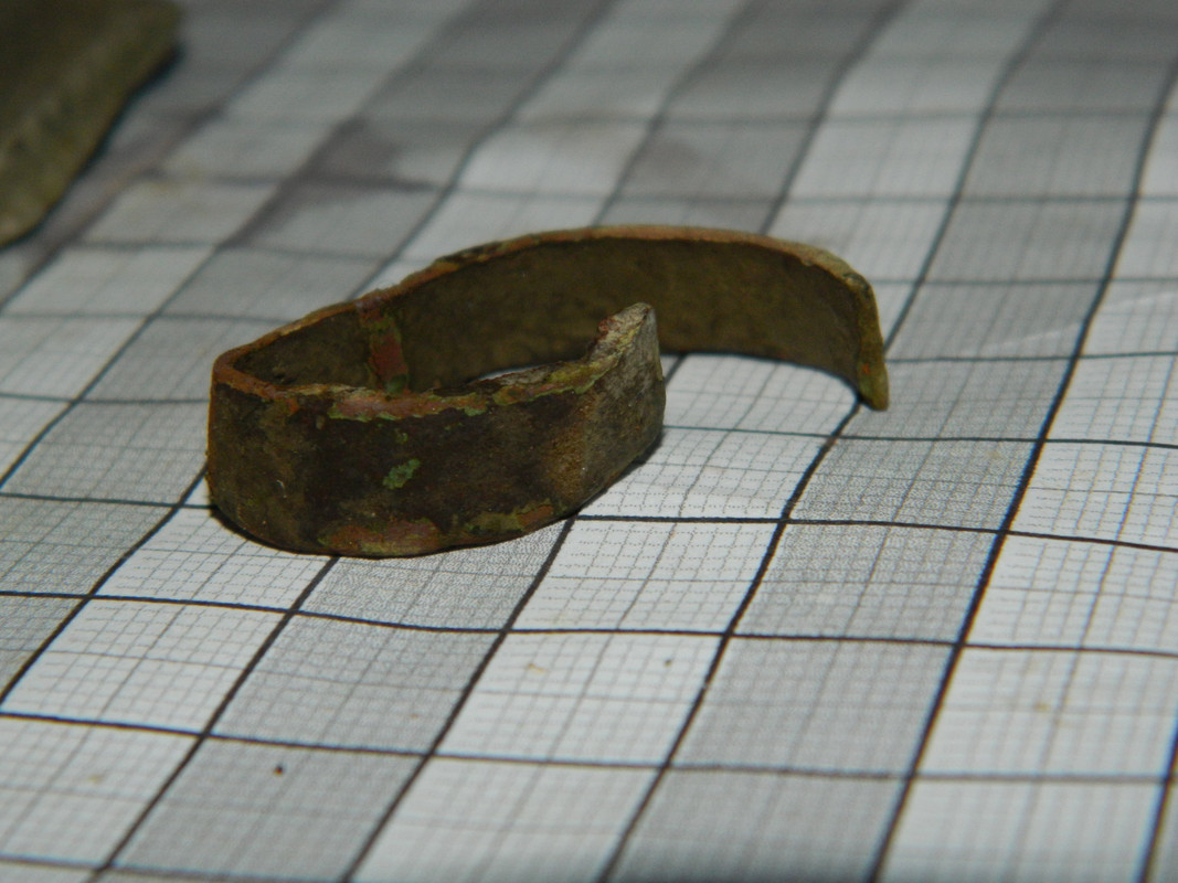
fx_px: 2858
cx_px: 589
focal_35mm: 84
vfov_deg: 17.6
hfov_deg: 23.3
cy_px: 442
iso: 200
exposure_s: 1/50
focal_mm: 15.1
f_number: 11.9
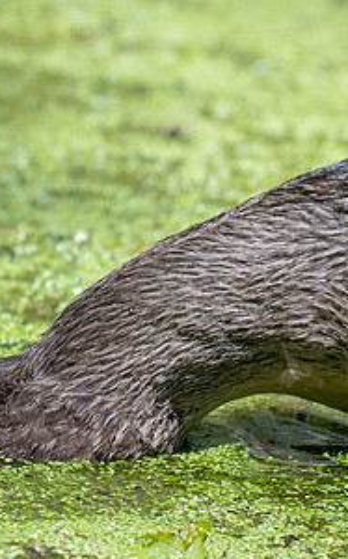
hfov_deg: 0.9
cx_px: -548
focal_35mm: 1443
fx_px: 21939
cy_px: 261
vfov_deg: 1.5
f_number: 5.6
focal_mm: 210
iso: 200
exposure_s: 1/400
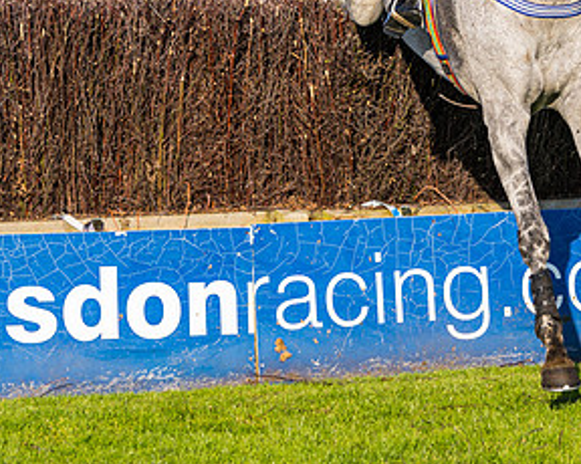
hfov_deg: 6.4
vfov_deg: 5.1
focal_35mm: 303
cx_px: 527
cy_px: 0
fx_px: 5207
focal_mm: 98
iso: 200
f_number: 4
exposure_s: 1/1250
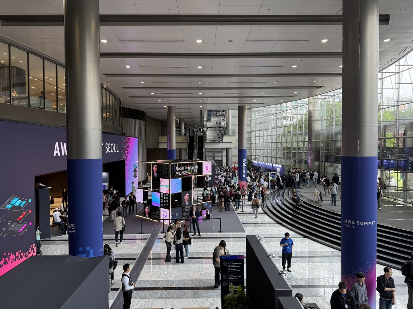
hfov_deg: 71.6
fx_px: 286
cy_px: 154
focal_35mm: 24
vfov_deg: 56.8
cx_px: 206
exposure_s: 1/120
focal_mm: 6.76
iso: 100
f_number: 1.78
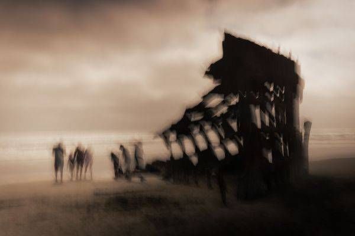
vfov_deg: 41.1
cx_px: 178
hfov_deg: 58.7
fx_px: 316
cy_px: 118
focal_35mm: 32
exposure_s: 1/2
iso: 64
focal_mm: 12.01
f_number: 7.1
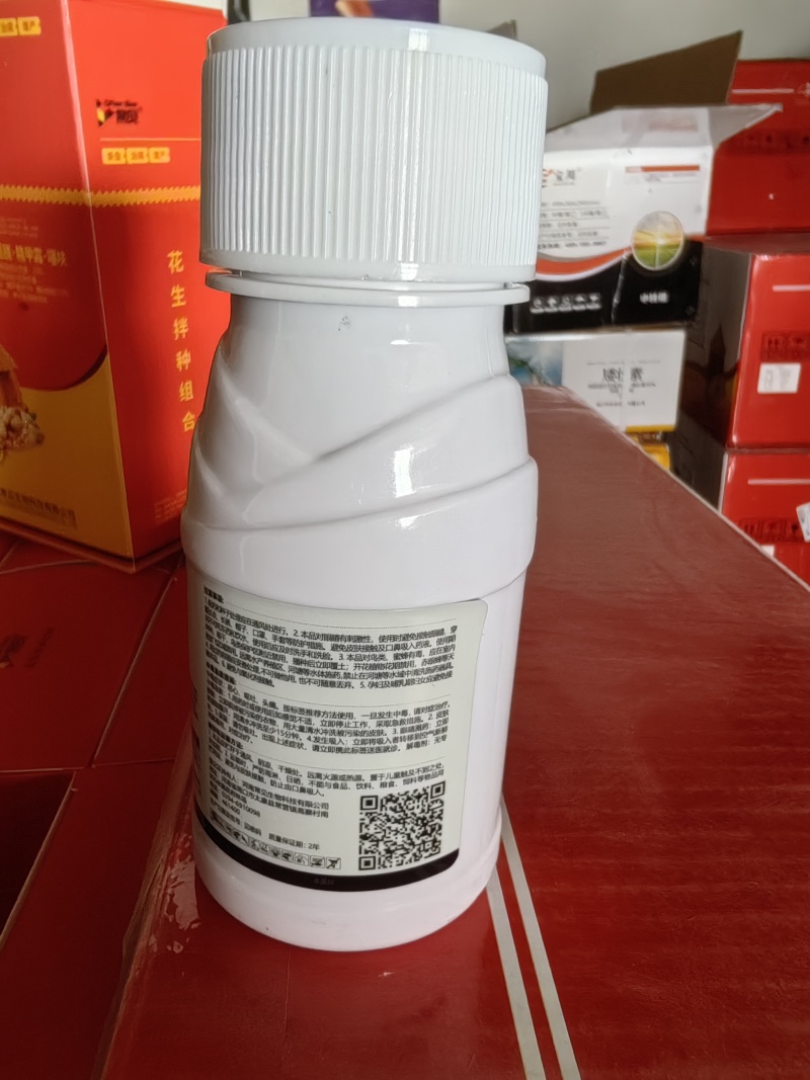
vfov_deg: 65.3
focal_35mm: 27
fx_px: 843
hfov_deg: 51.3
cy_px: 540
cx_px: 405
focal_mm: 1.68
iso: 160
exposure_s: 1/33.3
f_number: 2.2
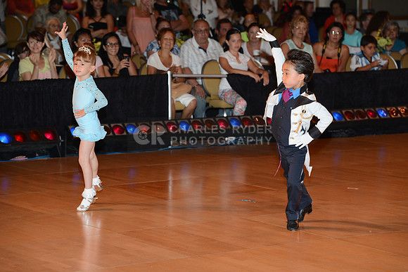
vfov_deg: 11.0
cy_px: 136
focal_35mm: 125
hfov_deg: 16.4
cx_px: 204
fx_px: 1417
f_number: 5.6
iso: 1000
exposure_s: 1/250
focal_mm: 125
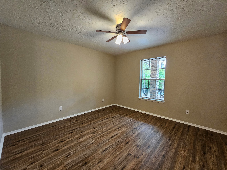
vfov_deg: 89.9
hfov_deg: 106.2
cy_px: 85
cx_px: 114
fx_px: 85
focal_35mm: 13
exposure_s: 1/60
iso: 320
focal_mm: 2.2
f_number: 2.2
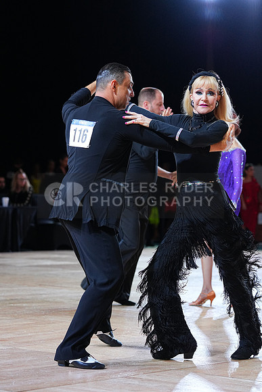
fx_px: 1156
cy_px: 196
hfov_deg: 12.9
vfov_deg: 19.3
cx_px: 131
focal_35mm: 106
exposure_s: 1/500
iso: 1600
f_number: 4
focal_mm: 106
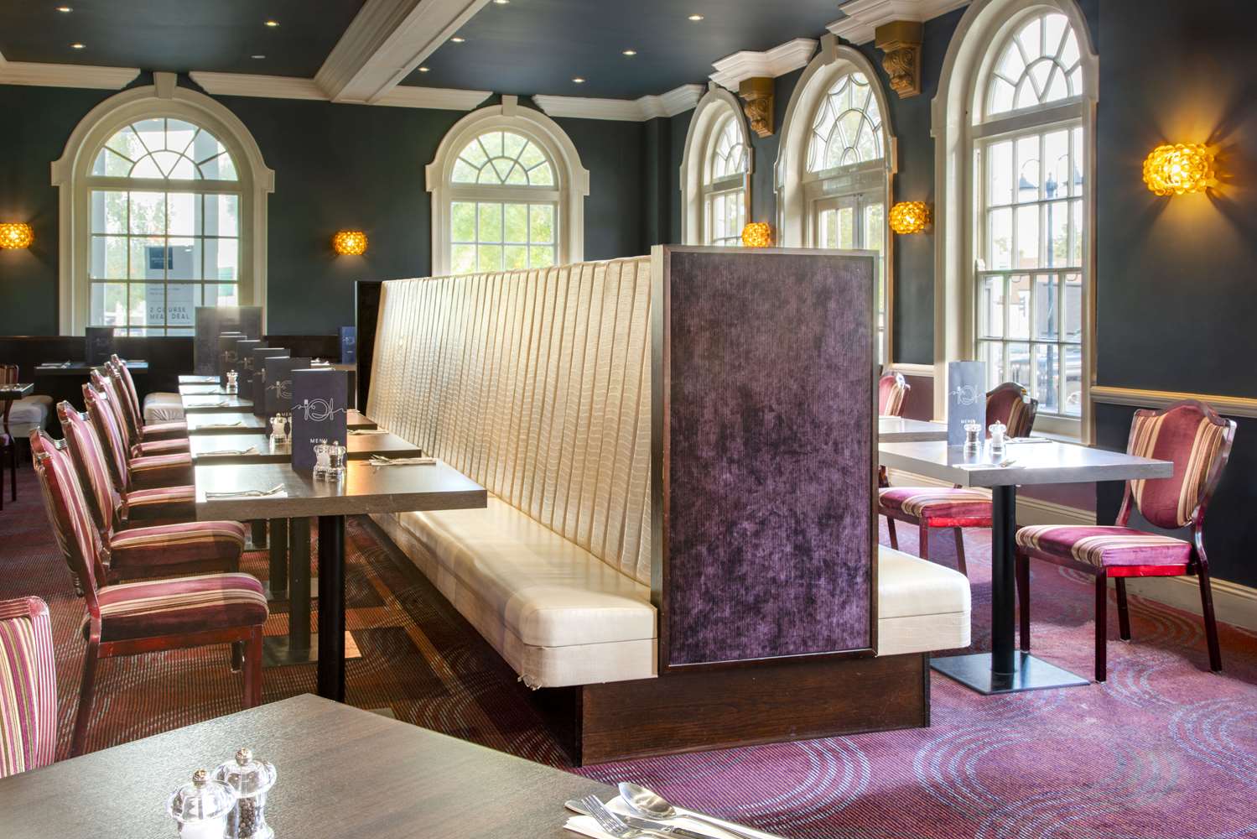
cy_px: 420
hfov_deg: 54.4
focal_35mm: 35
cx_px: 628
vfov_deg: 37.9
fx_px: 1222
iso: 125
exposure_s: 1.3
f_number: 18
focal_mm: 35
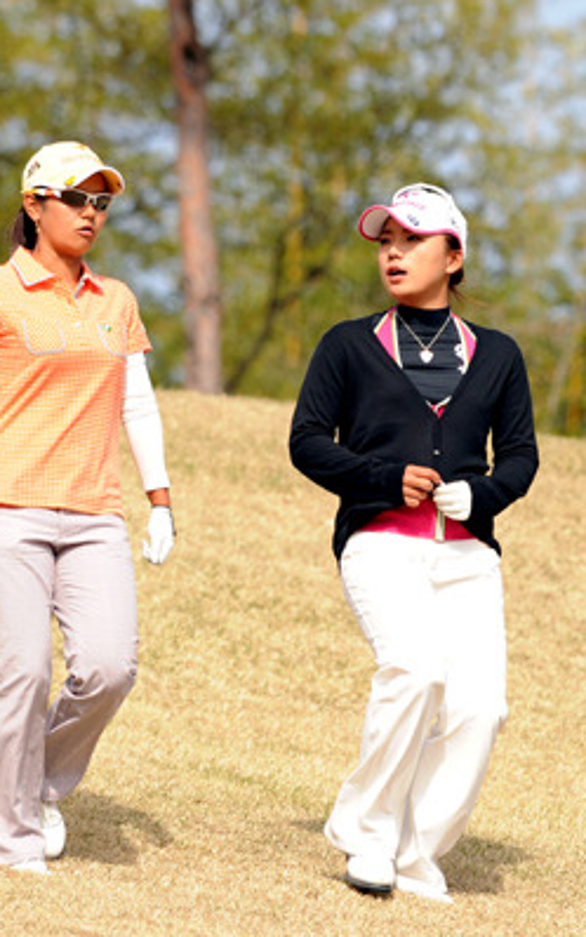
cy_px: 468
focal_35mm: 461
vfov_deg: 4.6
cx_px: 372
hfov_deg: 2.9
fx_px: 11771
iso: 640
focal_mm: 300
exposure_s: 1/2000
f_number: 5.6
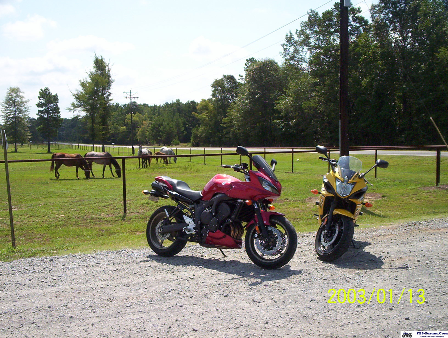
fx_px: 493
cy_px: 169
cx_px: 224
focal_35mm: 38
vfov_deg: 37.9
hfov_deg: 48.9
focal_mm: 4.99
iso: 100
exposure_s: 1/618
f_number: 4.5
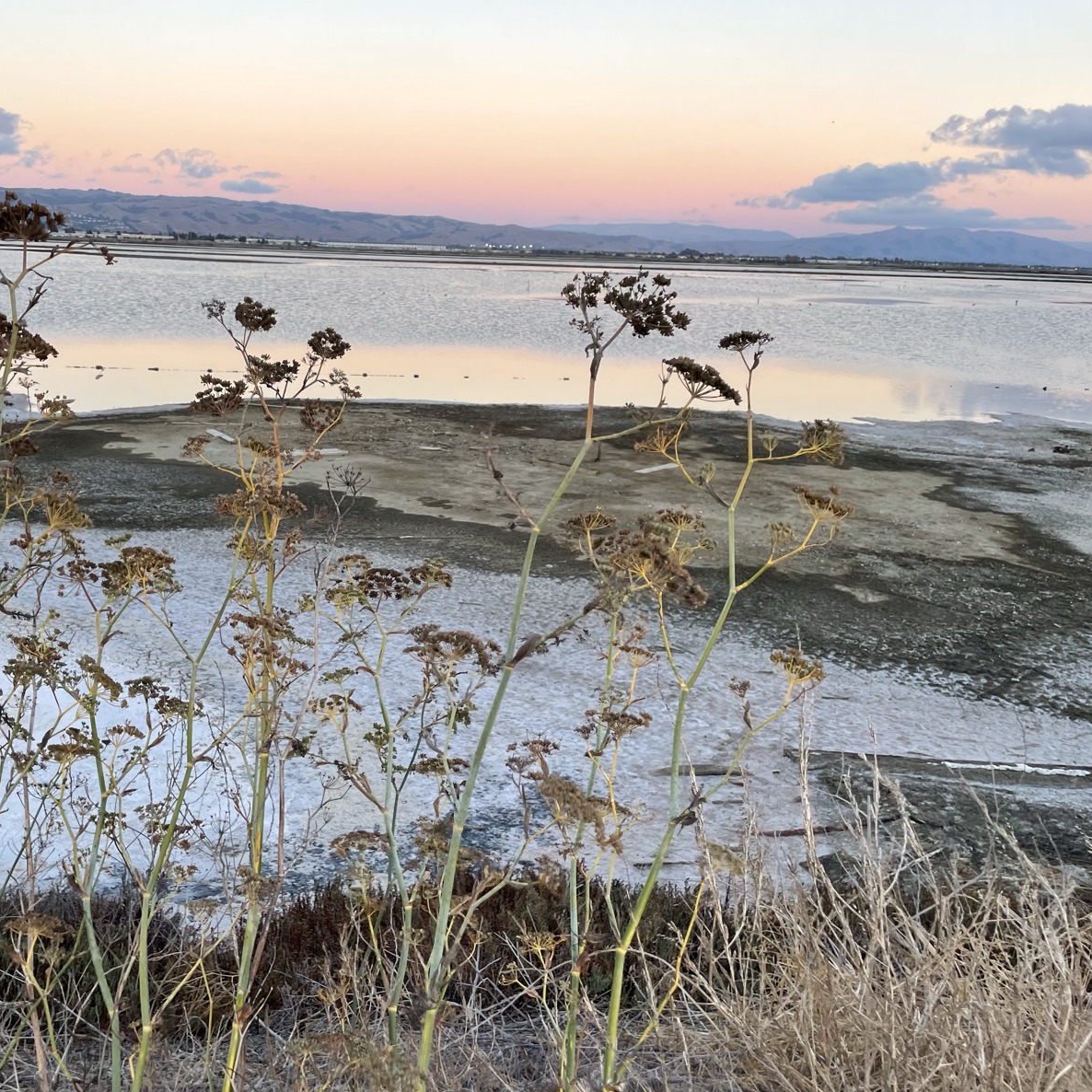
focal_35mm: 31
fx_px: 1106
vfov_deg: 52.5
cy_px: 544
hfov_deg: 51.6
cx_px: 373
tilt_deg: -15.1
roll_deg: -0.3
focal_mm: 4.2
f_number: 1.6
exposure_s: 1/121
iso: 40
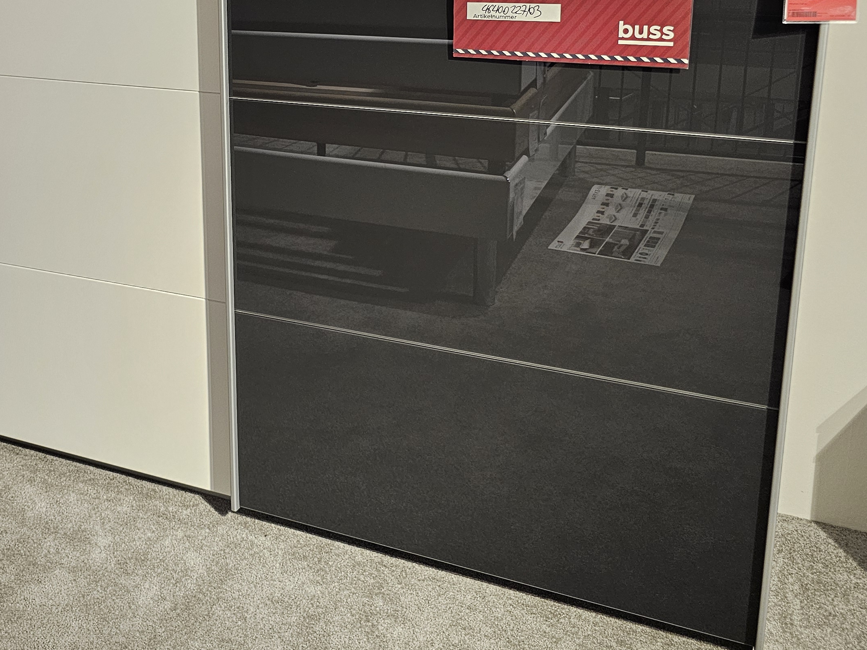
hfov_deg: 42.2
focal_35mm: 43
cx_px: 192
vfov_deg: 32.7
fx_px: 1077
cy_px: 133
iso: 500
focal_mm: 6.3
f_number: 1.7
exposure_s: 1/100
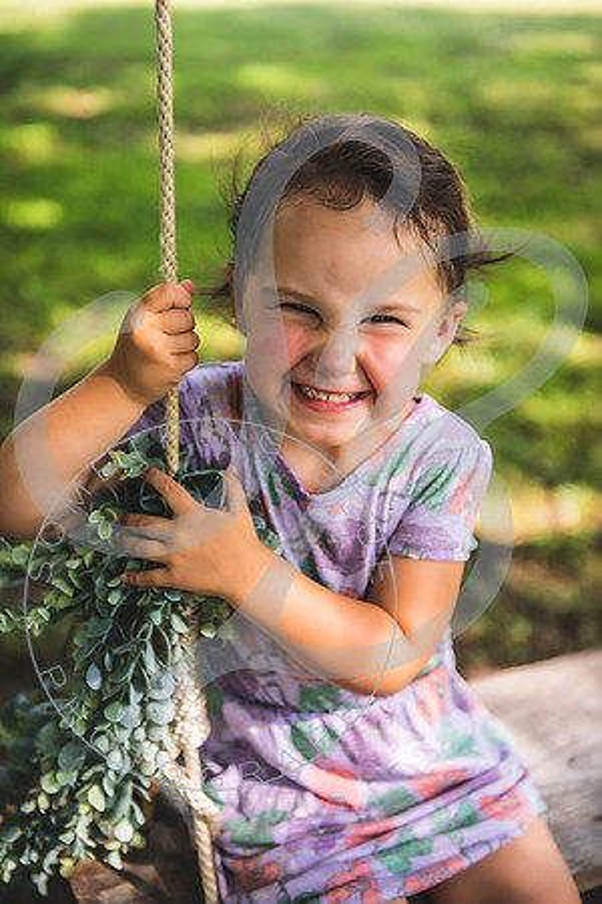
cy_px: 452
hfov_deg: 24.2
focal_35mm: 56
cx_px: 301
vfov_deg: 35.6
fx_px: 1405
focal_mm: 56
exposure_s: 1/400
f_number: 2.8
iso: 100
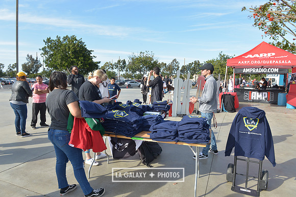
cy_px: 98
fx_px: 197
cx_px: 148
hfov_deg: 73.7
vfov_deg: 53.2
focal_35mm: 24
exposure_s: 1/250
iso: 200
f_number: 8
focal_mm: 24
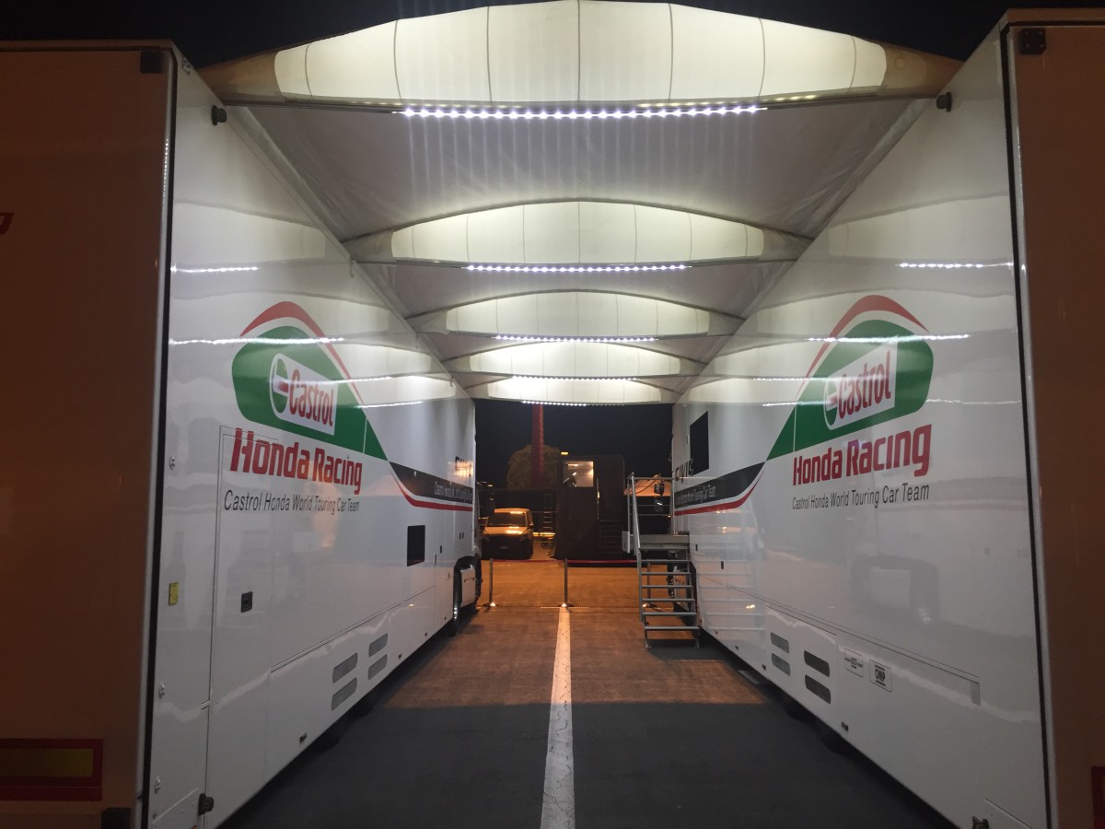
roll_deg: -1.1
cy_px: 414
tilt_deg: +6.2
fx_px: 926
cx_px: 552
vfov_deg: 48.2
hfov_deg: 61.7
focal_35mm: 29
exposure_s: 1/33
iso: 100
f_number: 2.2
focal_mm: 4.15
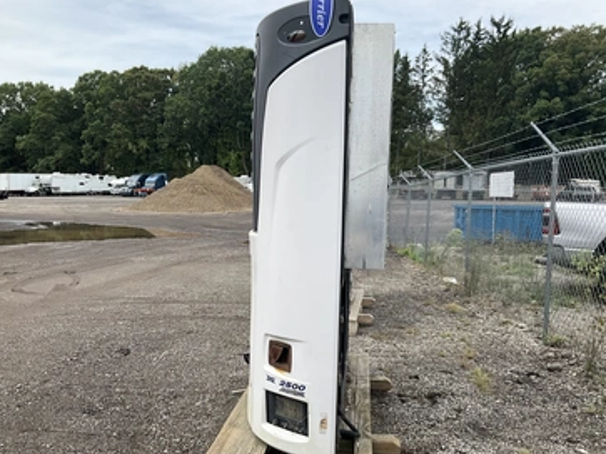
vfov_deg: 44.1
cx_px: 319
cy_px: 232
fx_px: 560
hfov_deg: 56.8
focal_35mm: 32
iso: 25
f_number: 1.8
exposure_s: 1/1250
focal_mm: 3
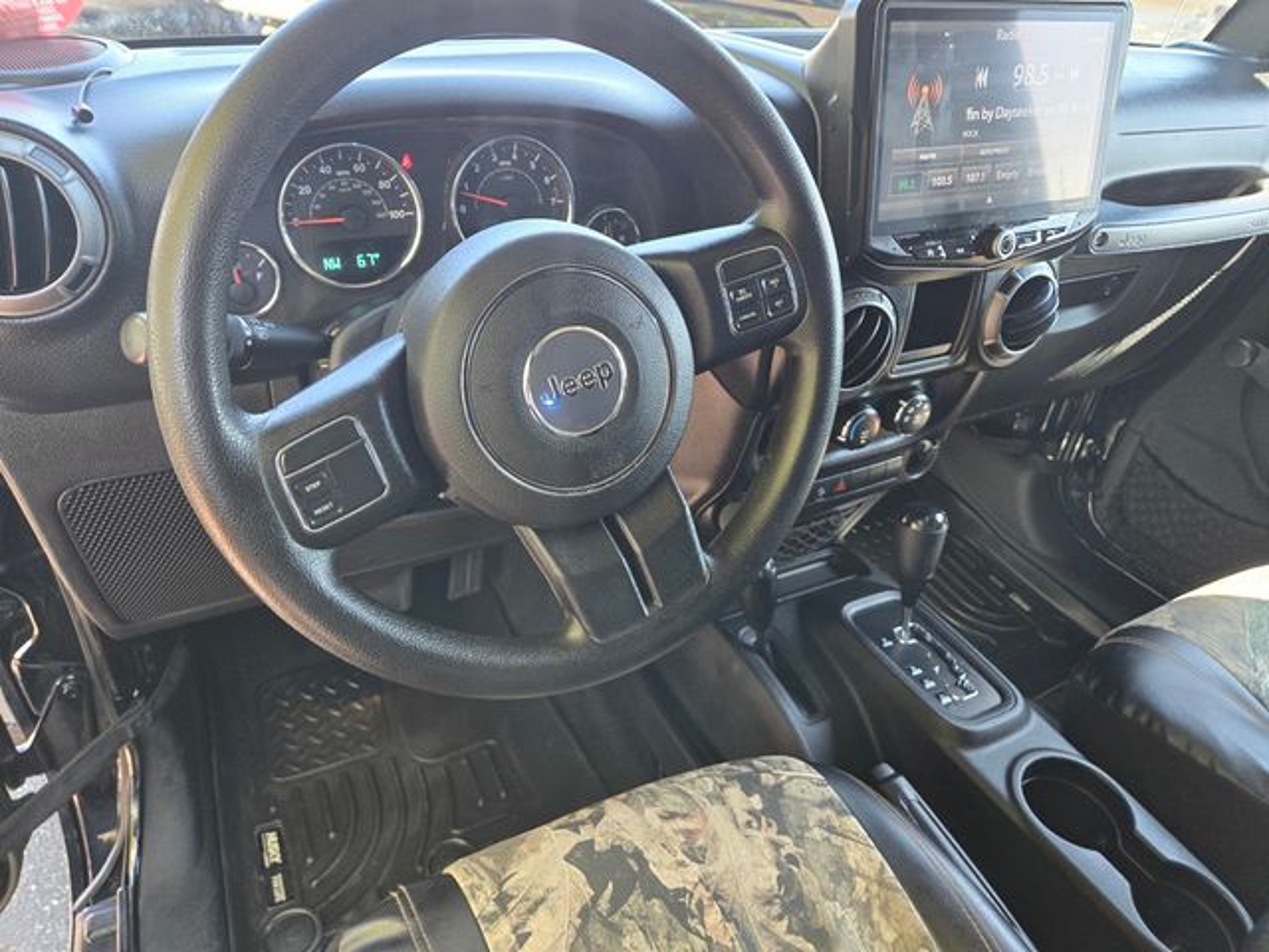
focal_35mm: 23
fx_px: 843
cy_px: 476
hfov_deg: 73.9
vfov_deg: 58.9
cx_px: 634
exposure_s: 1/120
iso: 250
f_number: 1.8
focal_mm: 5.4
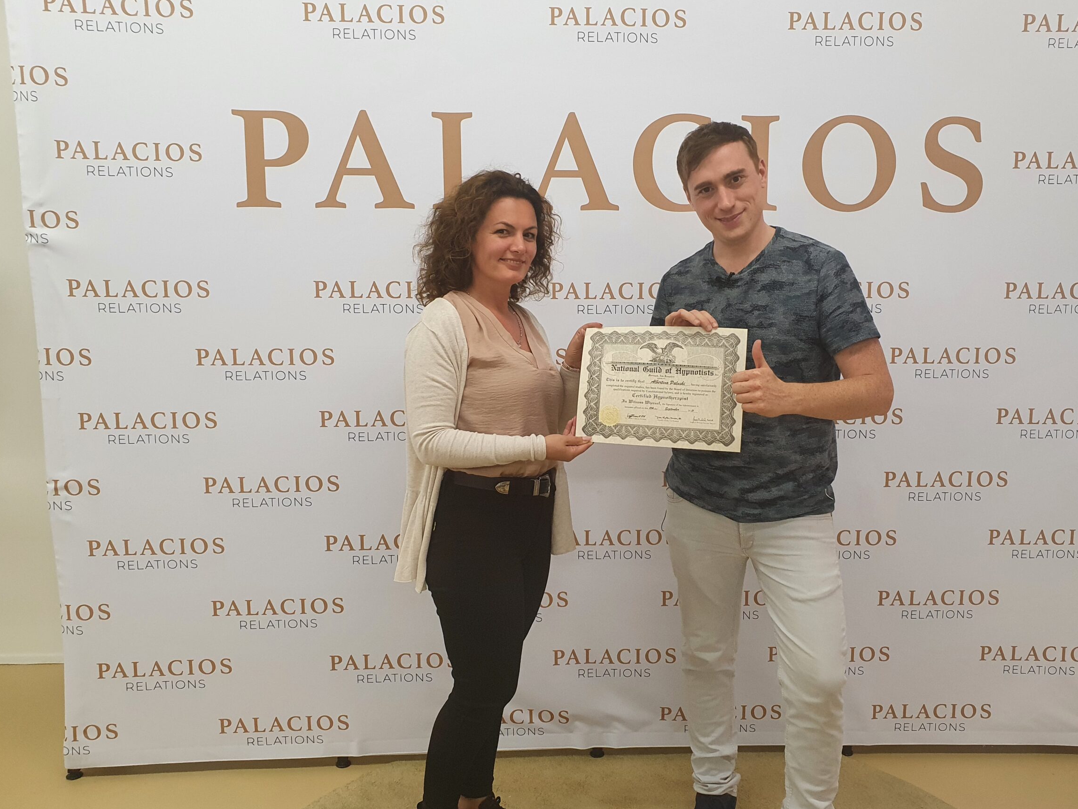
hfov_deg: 61.6
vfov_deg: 48.2
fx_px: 903
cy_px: 428
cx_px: 583
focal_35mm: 29
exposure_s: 1/50
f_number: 2.4
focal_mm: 4.32
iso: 200
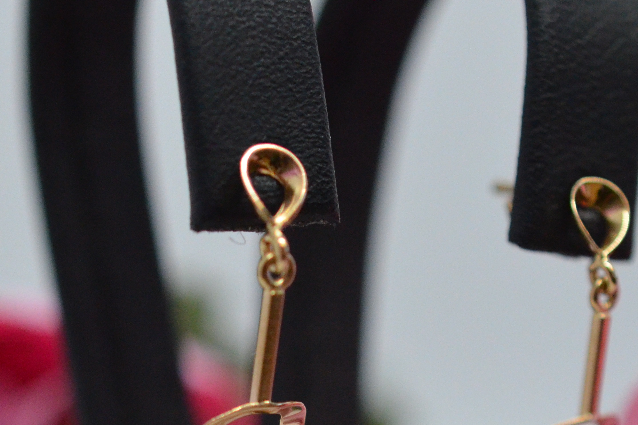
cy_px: 486
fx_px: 2622
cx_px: 311
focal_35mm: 148
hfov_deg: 13.9
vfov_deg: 9.2
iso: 2500
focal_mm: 40
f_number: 4
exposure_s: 1/2500
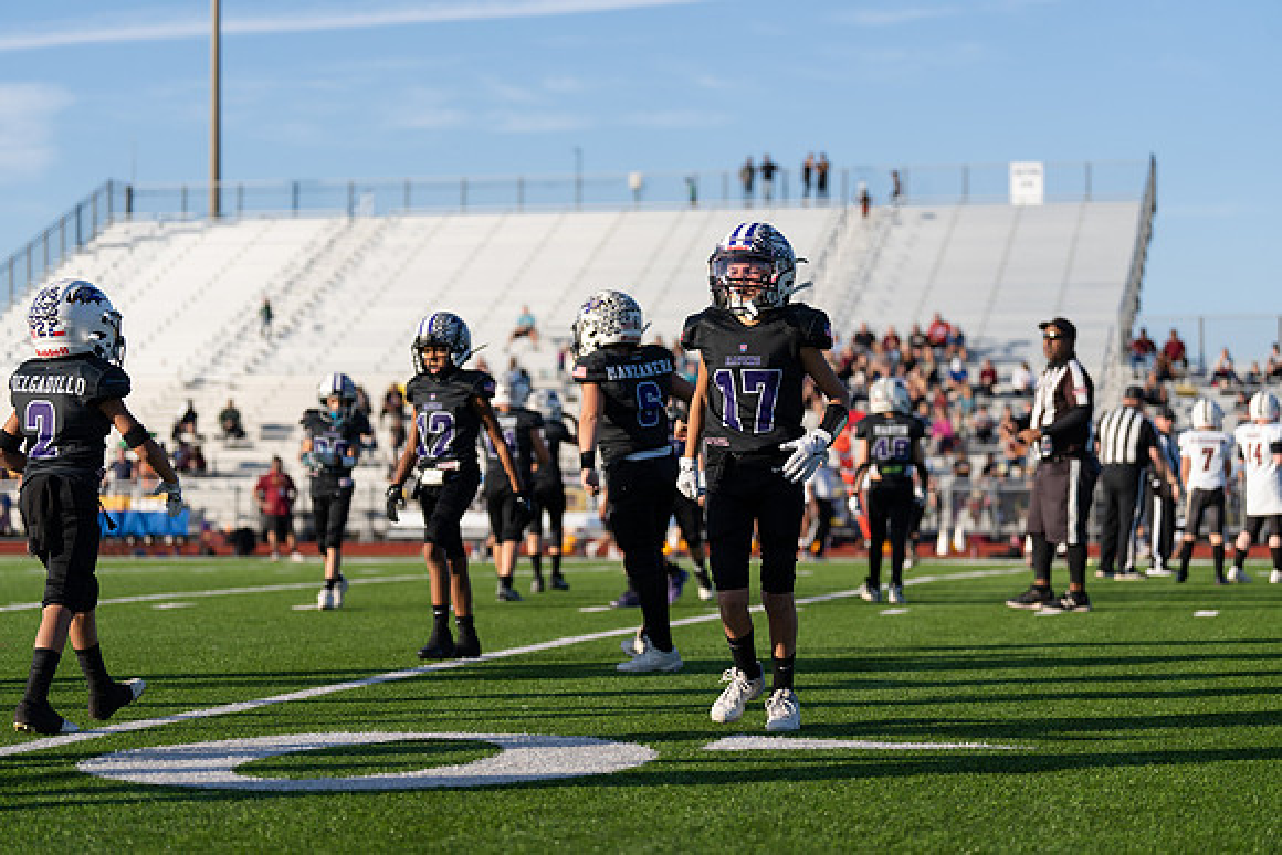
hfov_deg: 23.6
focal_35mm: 86
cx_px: 641
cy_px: 428
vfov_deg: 15.9
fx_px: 3063
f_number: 2.8
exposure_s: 1/1600
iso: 100
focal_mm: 86
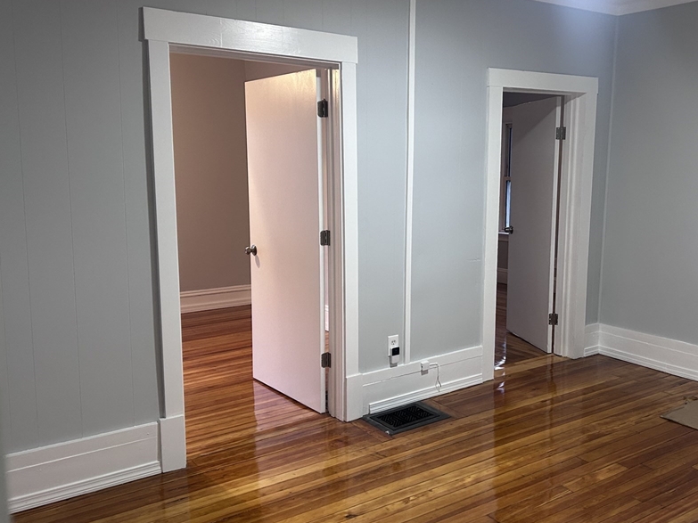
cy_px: 251
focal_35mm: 34
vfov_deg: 41.8
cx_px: 413
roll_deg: +0.2
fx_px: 685
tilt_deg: -7.7
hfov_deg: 53.6
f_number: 1.5
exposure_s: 1/60
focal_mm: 5.7
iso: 160
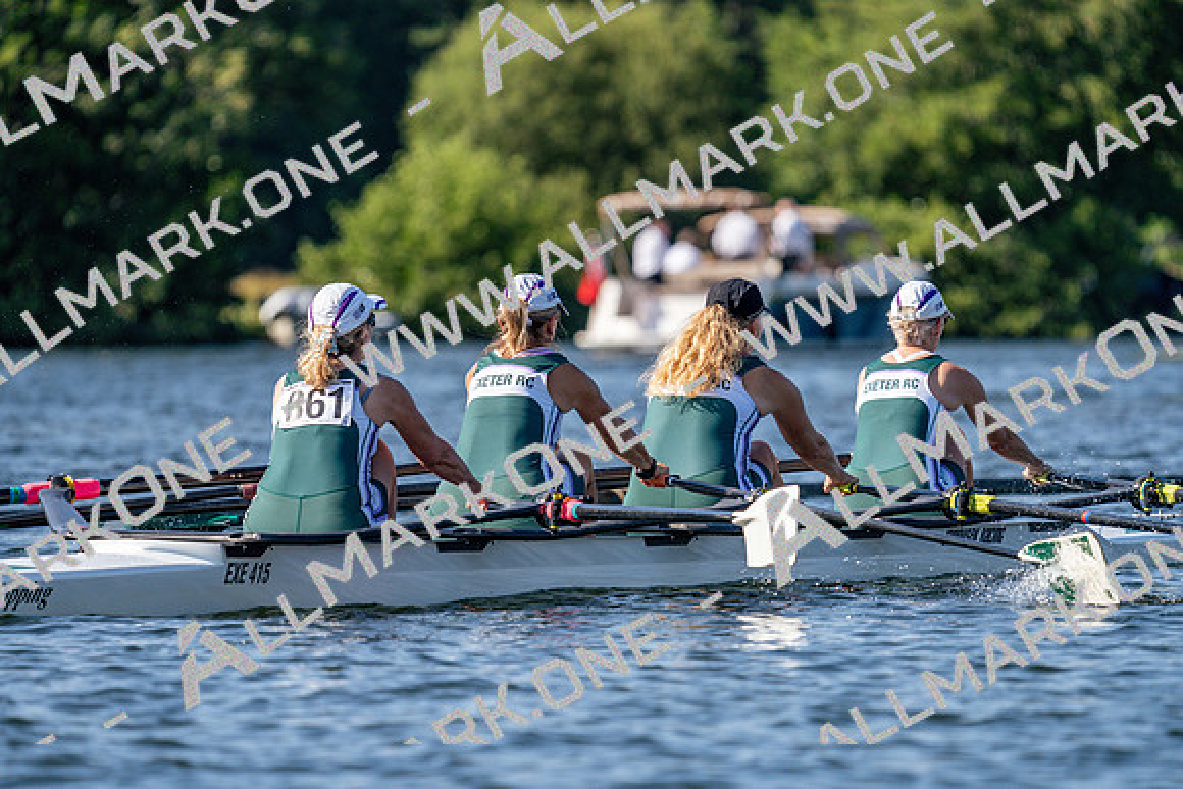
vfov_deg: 3.4
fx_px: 13147
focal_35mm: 400
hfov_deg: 5.2
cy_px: 394
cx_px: 592
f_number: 6.3
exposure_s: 1/1600
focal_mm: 400
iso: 320
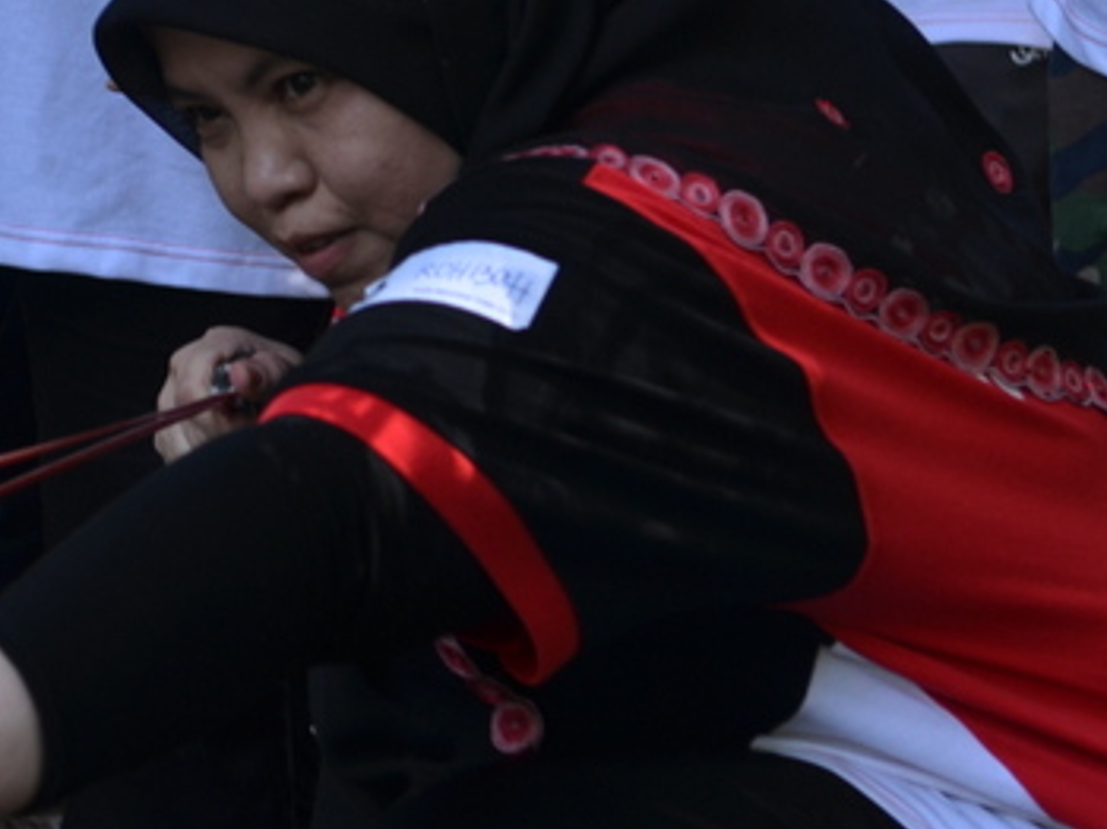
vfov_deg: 8.2
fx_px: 5787
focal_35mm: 181
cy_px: 361
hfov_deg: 10.9
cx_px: 307
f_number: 4
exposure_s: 1/125
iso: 250
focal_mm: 55
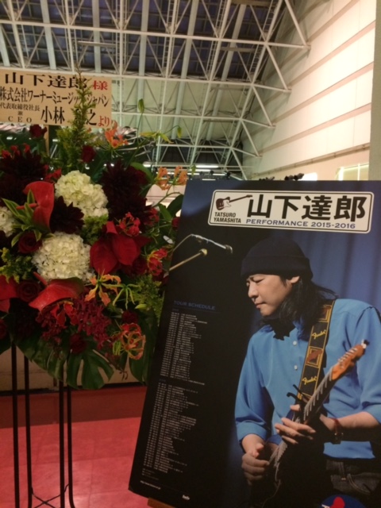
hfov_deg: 48.2
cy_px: 254
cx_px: 190
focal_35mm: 29
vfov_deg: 61.7
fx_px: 426
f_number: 2.2
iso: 250
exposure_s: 1/20
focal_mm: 4.15
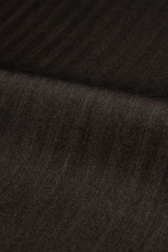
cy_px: 126
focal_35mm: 85
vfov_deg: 23.9
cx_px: 84
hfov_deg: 16.1
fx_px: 595
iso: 160
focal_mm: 85
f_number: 8
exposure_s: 1/100
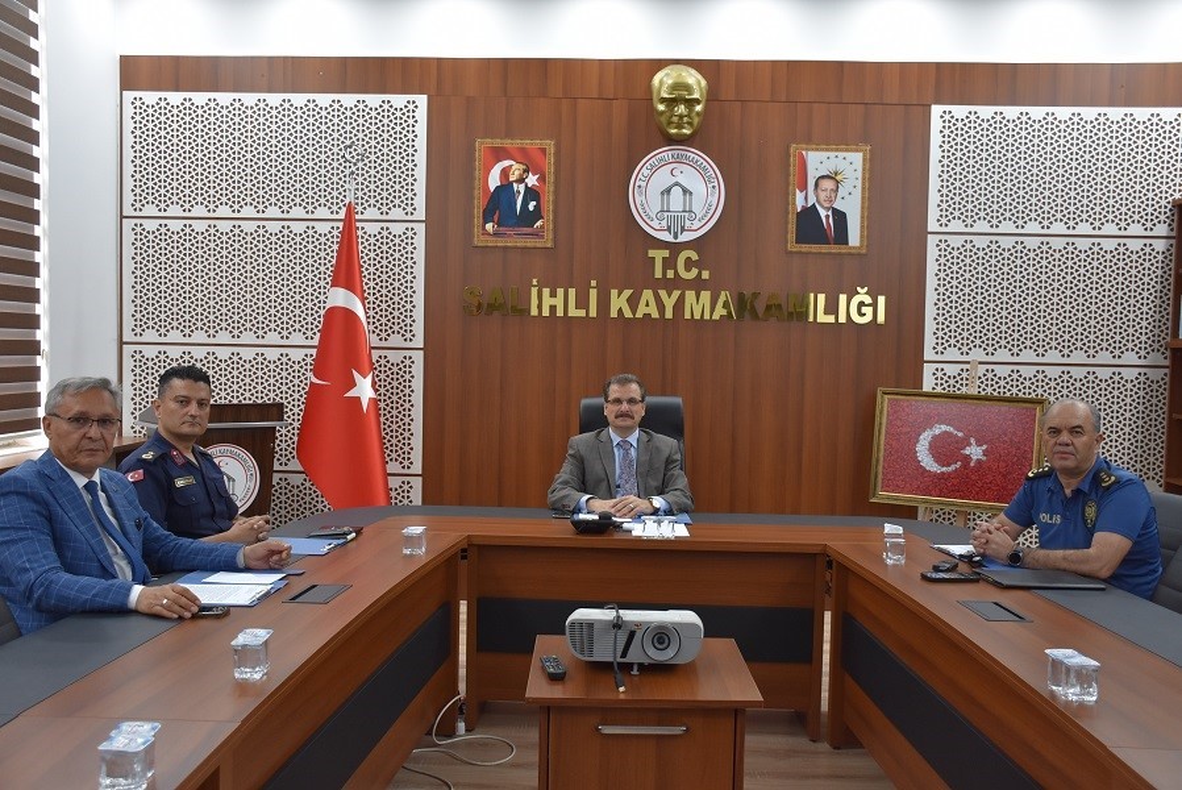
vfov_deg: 38.4
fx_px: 1133
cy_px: 395
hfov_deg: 55.1
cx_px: 591
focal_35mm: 34
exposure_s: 1/80
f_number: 4.5
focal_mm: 23
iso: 800
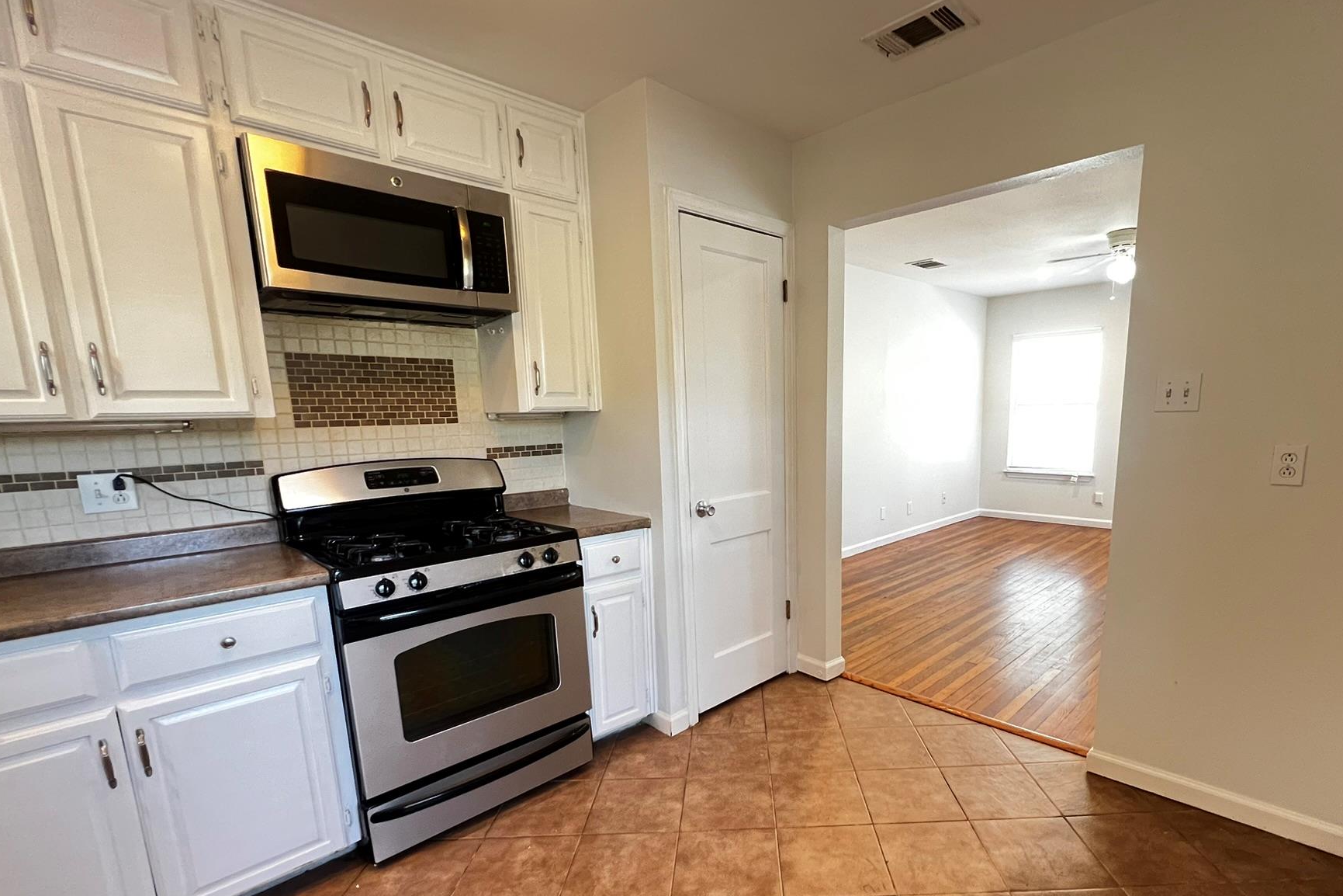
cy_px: 530
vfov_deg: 73.1
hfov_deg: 96.3
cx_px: 753
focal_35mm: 16
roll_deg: +1.0
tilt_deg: -10.6
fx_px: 597
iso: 400
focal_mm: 1.57
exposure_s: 1/60
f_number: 1.8
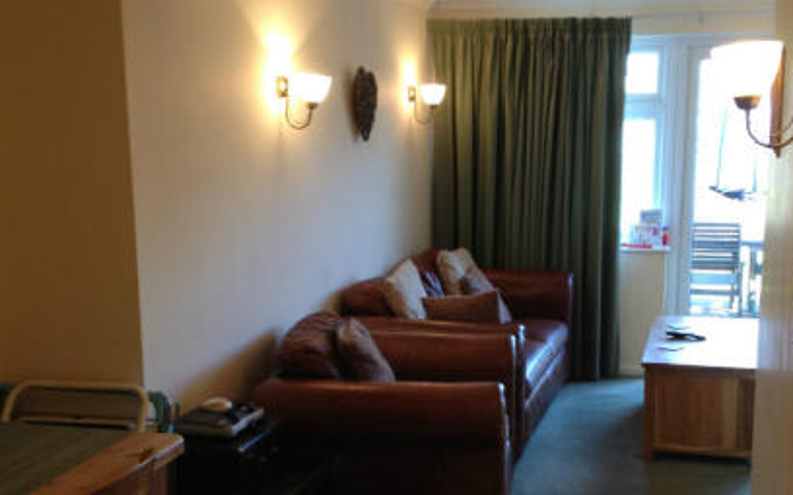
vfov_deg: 24.3
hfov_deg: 38.2
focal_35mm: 53
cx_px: 425
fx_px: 1145
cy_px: 314
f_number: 2.4
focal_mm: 4.28
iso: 64
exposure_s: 1/20
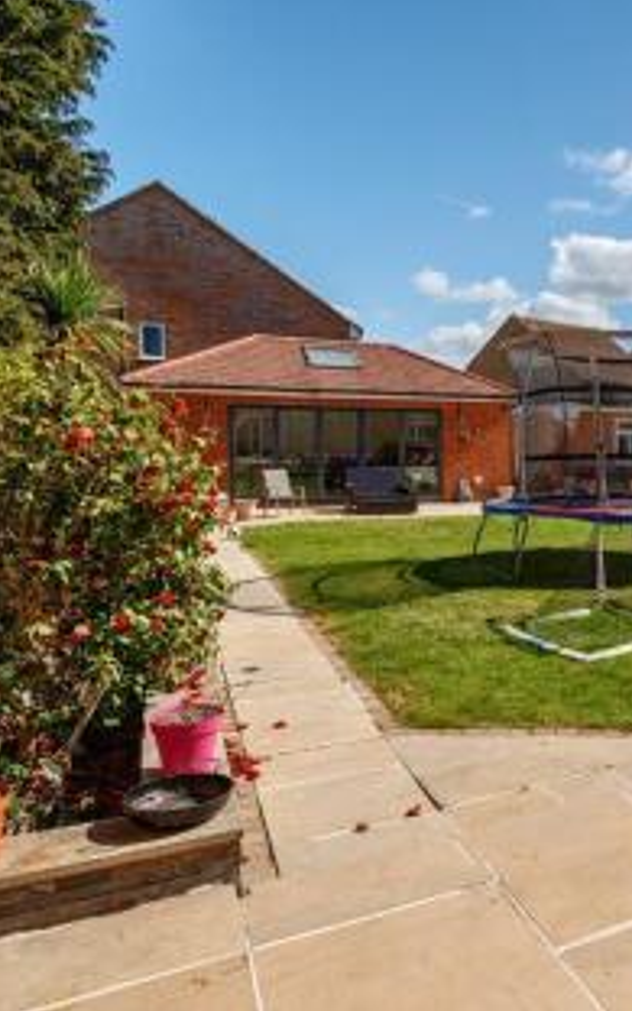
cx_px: 687
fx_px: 772
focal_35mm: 28
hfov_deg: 37.6
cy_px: 501
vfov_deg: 66.5
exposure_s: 1/1250
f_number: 8
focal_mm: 12
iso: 400
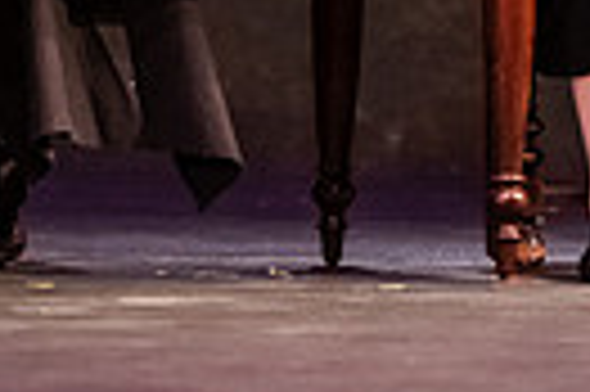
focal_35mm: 576
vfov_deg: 2.4
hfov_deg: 3.6
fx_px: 9428
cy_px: -435
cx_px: 387
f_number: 3.2
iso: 5000
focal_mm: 130
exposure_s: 1/160
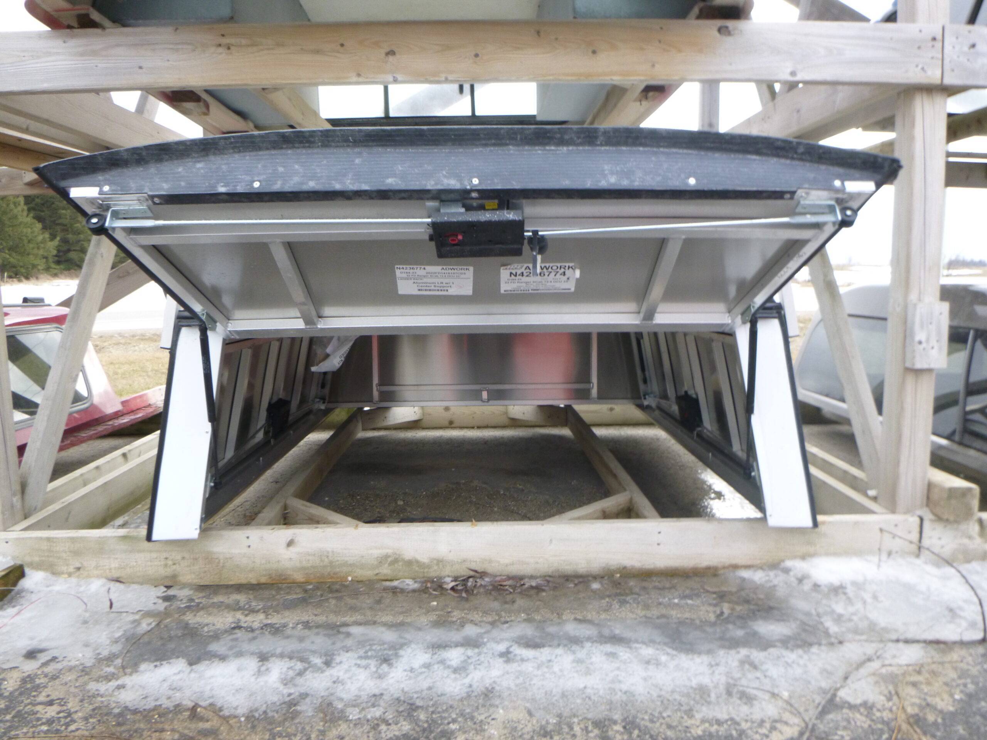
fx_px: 713
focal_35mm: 25
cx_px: 494
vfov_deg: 54.9
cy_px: 370
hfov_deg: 69.4
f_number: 3.9
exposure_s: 1/60
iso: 125
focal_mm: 4.5
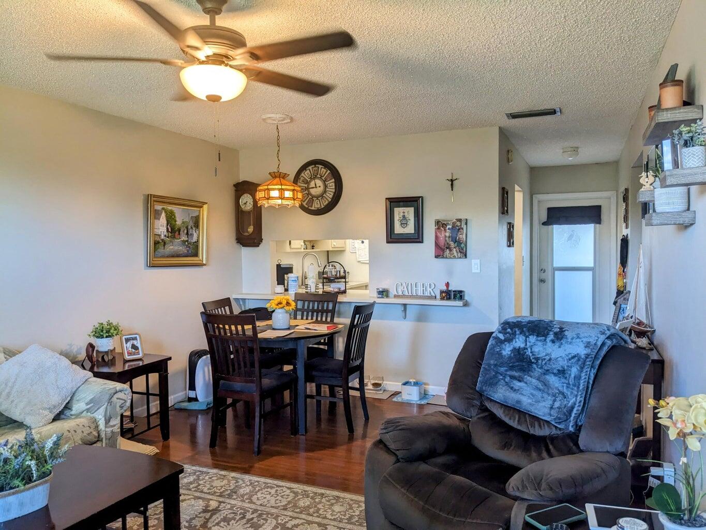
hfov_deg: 65.3
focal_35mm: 27
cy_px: 265
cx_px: 353
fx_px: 551
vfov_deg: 51.4
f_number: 1.73
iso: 51
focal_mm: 4.38
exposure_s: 1/49.9
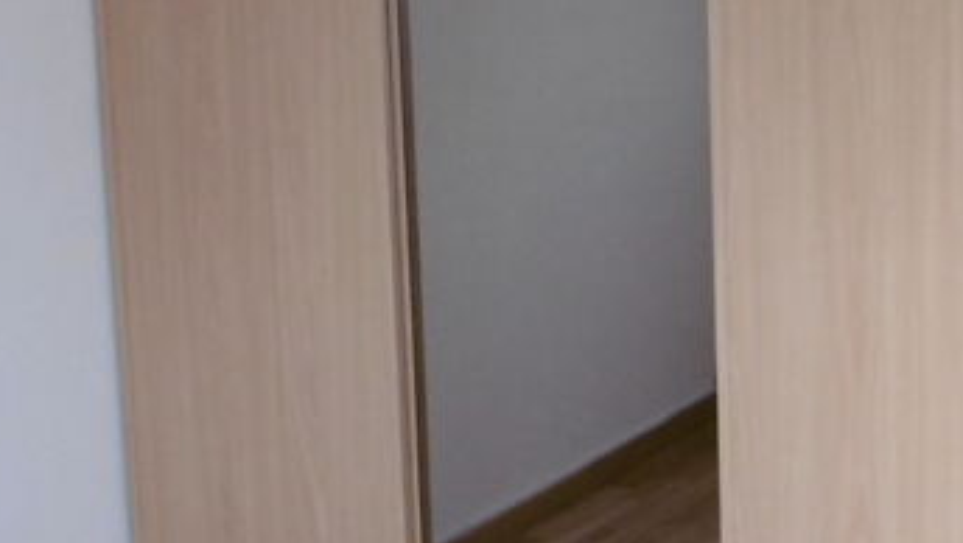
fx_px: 1942
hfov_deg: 27.8
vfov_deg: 15.9
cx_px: 459
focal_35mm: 76
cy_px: 280
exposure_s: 1/60
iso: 250
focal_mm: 4.3
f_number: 3.1
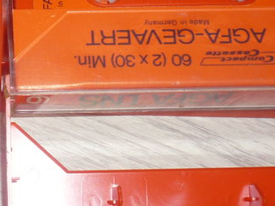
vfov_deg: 14.3
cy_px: 61
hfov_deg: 18.5
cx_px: -15
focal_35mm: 103
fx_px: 818
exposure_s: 1/30
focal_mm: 5.8
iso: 100
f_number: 2.8
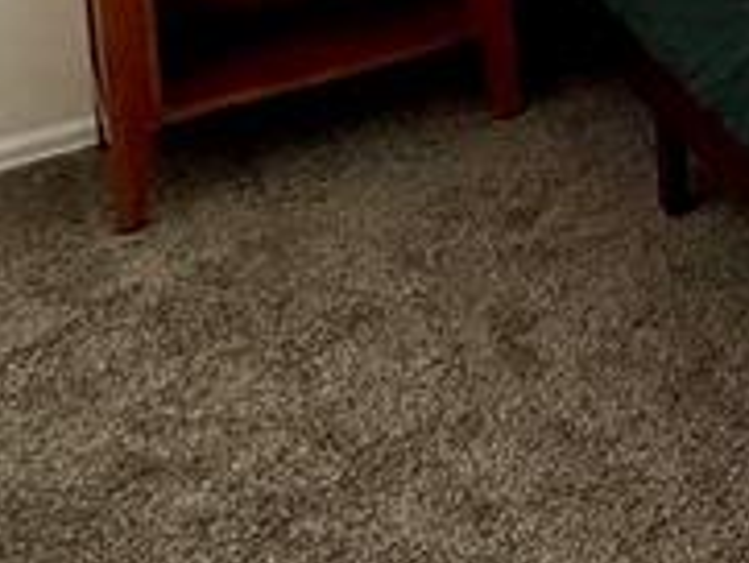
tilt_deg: -6.1
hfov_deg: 19.2
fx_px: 1710
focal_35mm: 79
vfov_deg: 15.4
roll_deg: +1.4
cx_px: 1320
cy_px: -520
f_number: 2.2
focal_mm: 2.22
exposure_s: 1/121
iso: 125
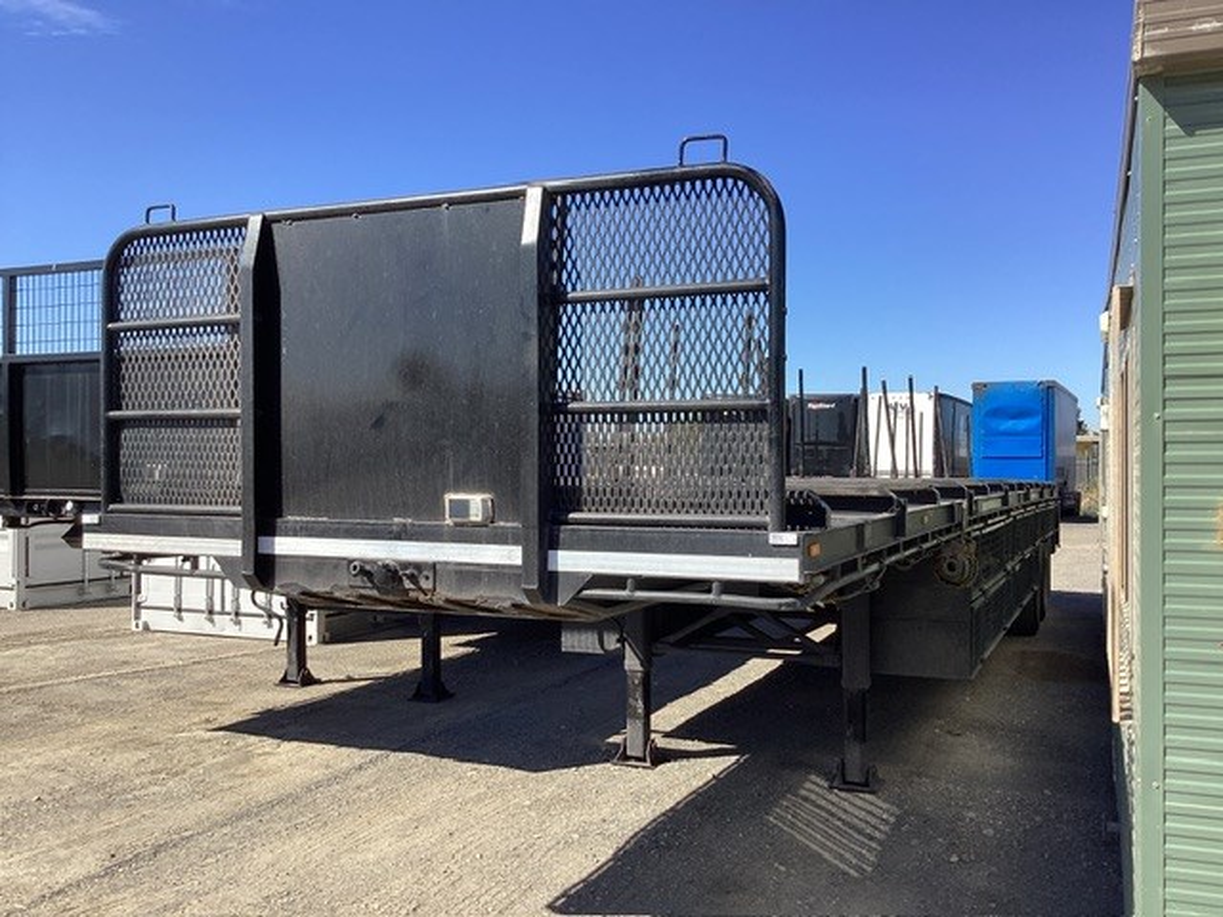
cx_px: 612
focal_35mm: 31
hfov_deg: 58.4
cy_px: 458
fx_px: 1095
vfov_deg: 45.4
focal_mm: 3.3
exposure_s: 1/1018
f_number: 2.4
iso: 25
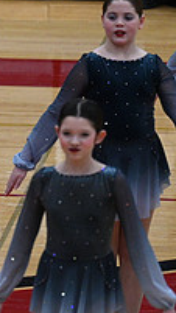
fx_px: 4640
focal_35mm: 559
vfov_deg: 3.9
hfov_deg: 2.2
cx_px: -269
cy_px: 57
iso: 4000
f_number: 4
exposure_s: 1/400
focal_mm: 185
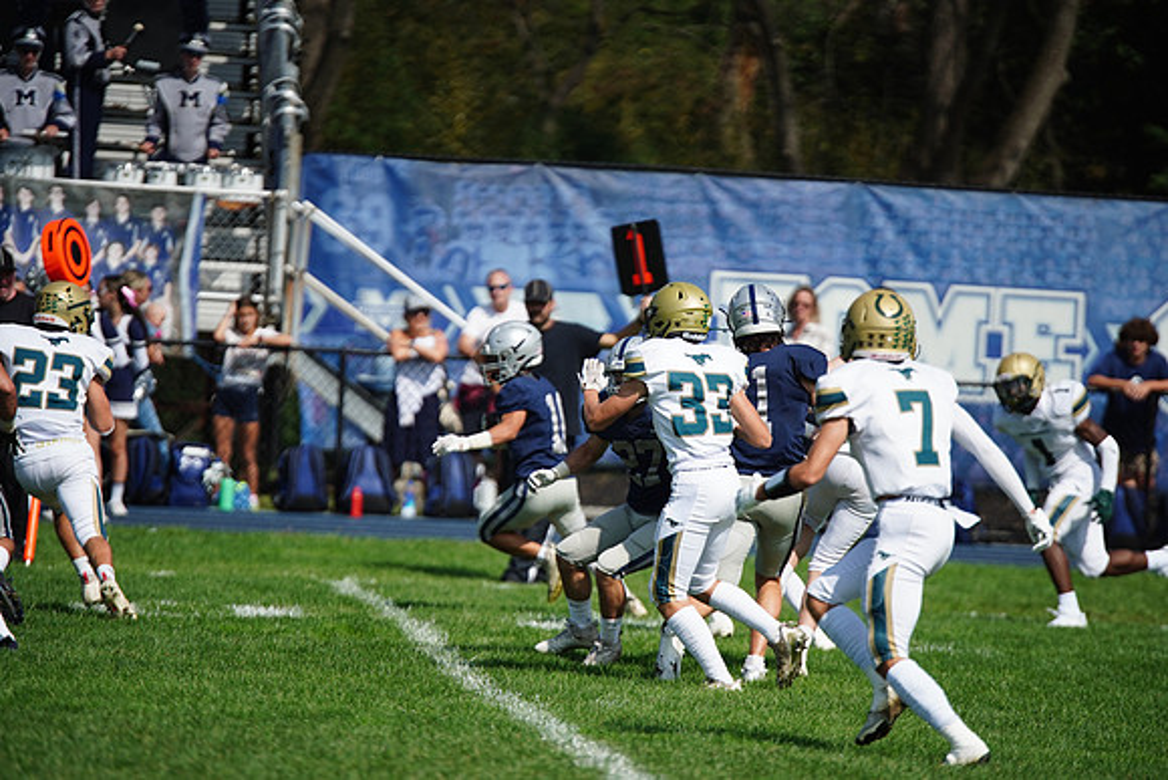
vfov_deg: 4.6
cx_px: 584
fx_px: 9735
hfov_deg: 6.9
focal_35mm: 300
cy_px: 390
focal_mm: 300
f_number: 2.8
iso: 400
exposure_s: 1/6400
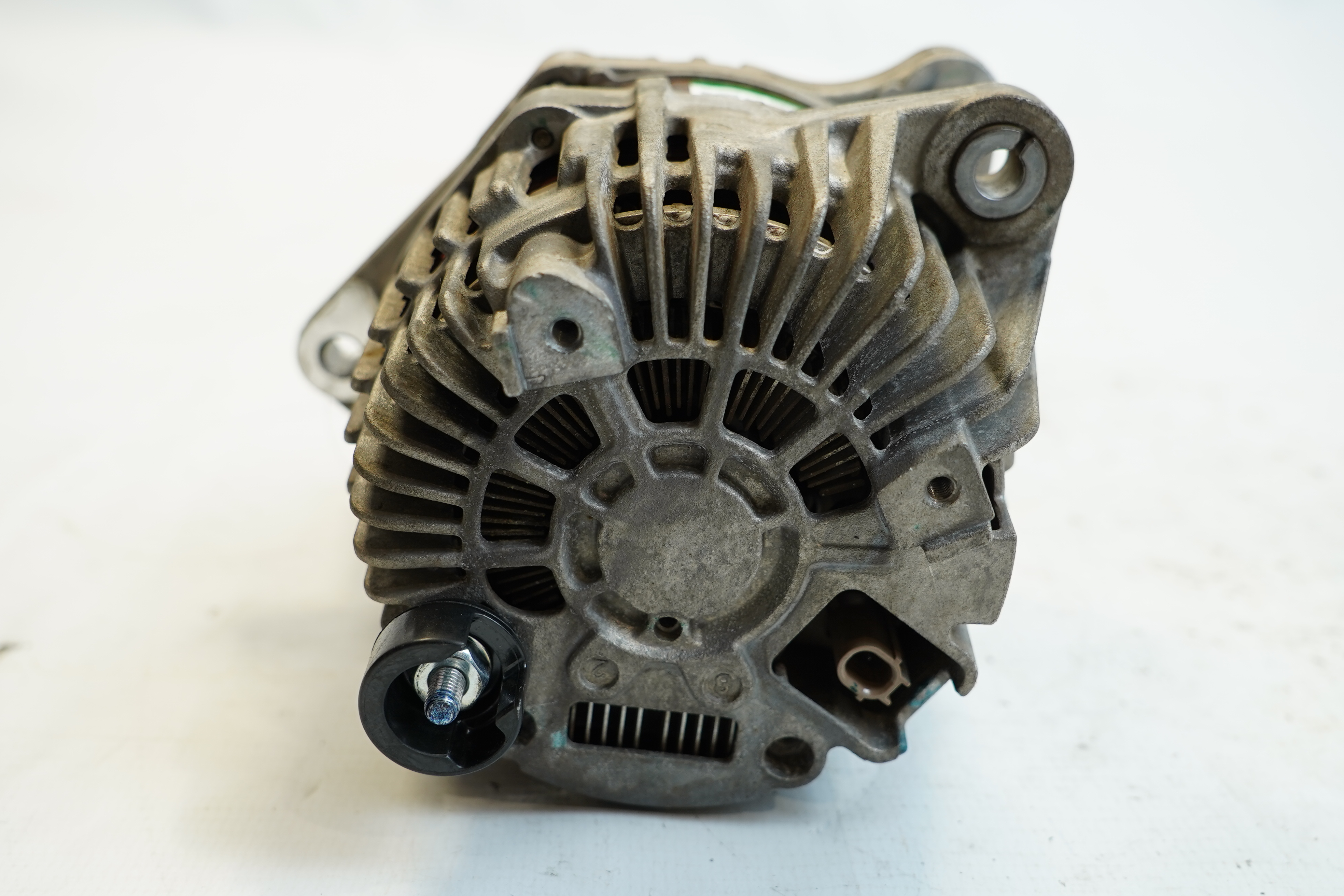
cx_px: 672
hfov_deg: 49.6
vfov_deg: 34.2
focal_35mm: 39
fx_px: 1456
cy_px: 448
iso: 250
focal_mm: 26
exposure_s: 1/60
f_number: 4
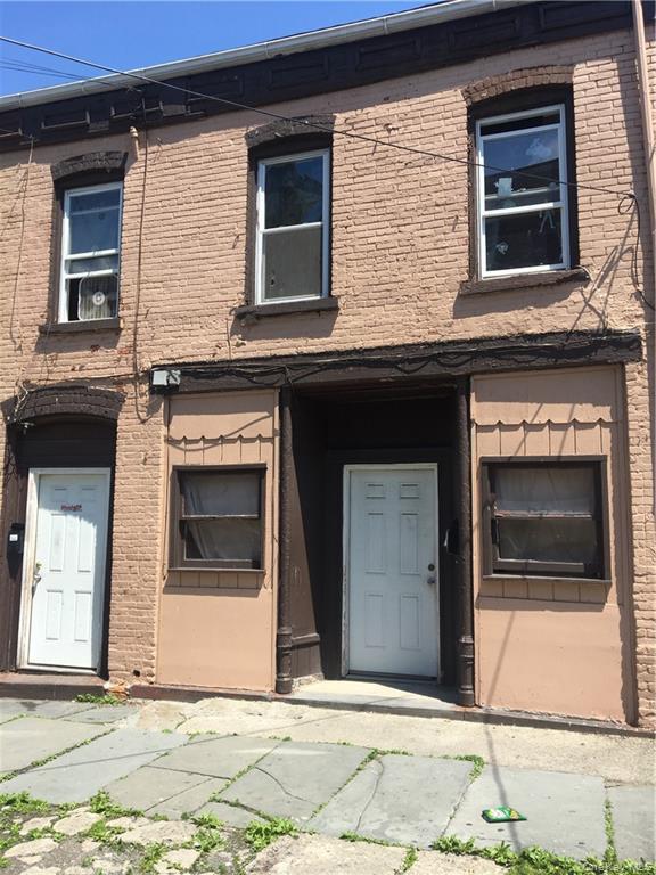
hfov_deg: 48.2
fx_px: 733
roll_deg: +0.5
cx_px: 328
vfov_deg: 61.7
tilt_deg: +7.9
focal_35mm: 29
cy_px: 438
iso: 25
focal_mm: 4.15
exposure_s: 1/1012
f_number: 2.2
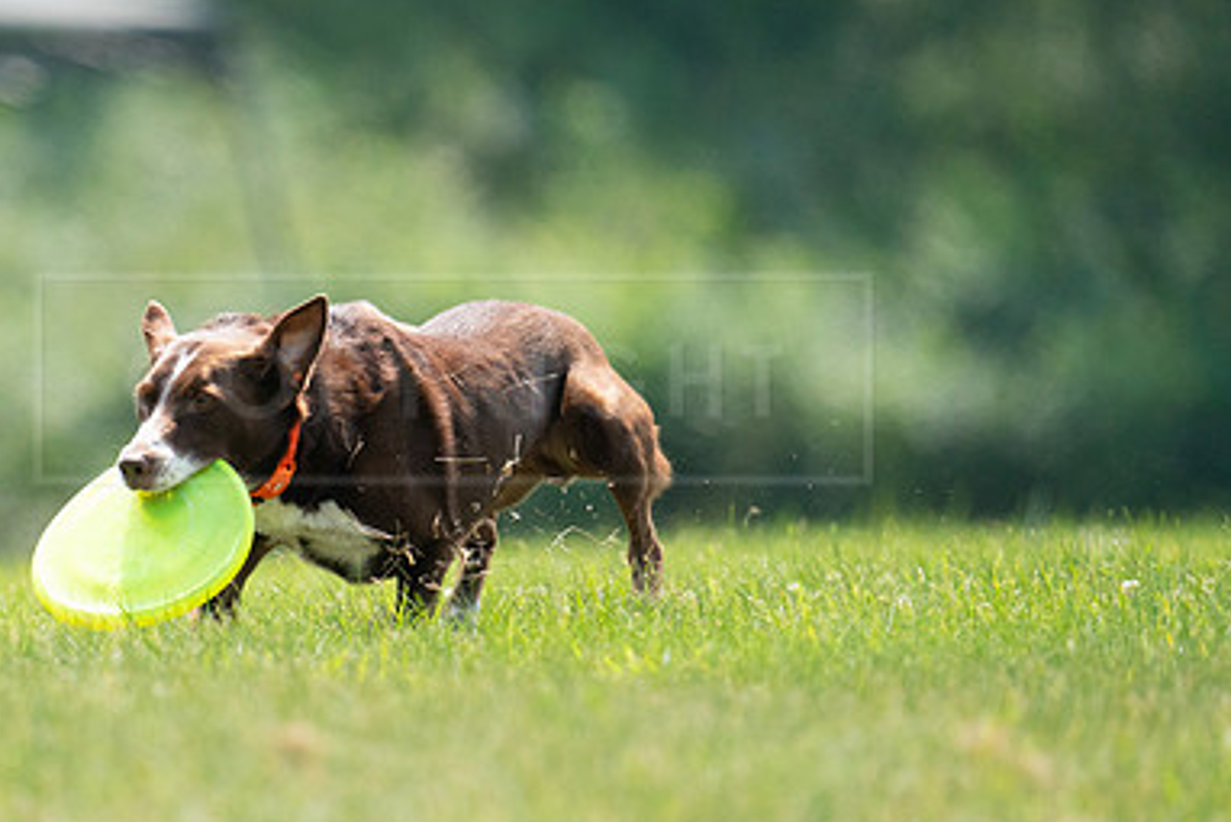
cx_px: 342
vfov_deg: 1.5
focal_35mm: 910
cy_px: 434
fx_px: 31127
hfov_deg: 2.3
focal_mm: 600
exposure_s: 1/4000
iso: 2500
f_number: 6.3
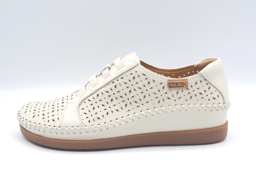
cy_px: 96
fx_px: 370
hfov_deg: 38.2
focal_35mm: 50
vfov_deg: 29.1
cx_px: 128
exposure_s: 1/200
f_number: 5
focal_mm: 5
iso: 100
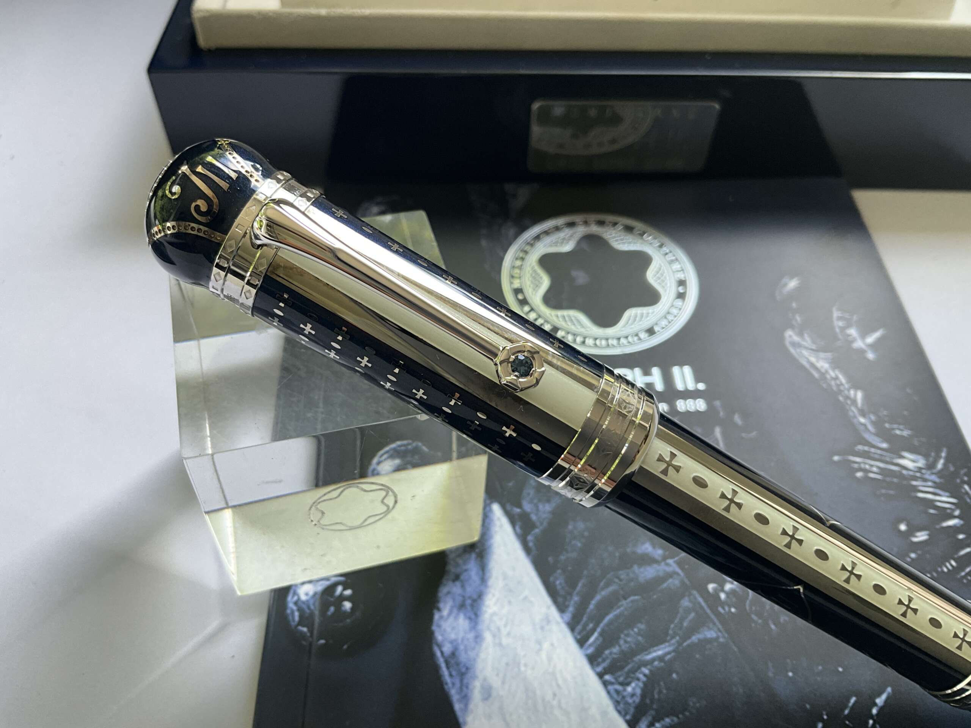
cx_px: 486
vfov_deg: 48.2
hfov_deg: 61.7
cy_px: 364
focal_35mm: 29
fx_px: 813
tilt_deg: -51.4
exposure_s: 1/122
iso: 40
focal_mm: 3
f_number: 1.8
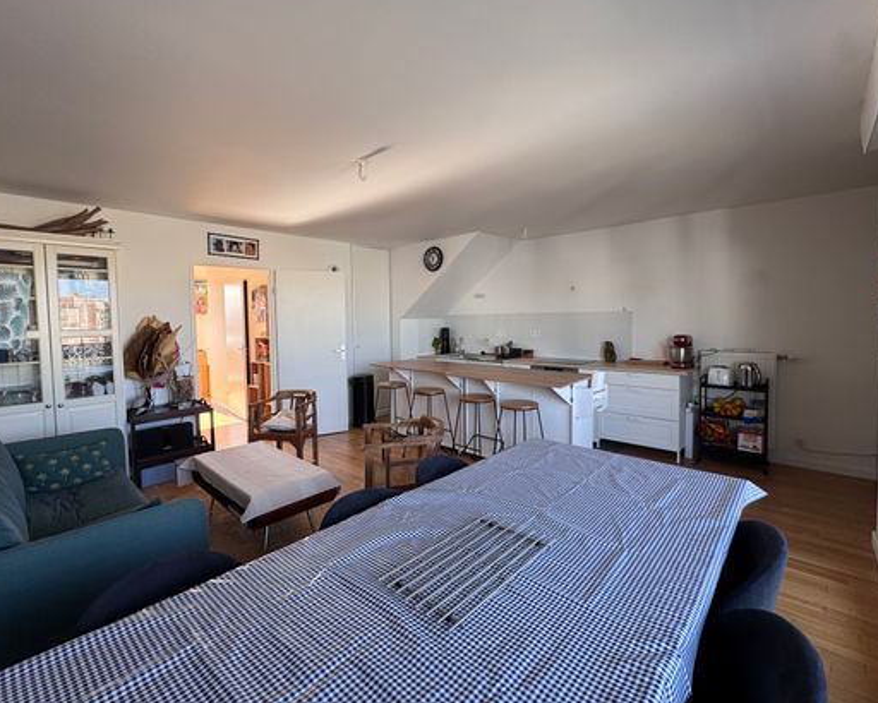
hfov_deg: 93.1
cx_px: 439
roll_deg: +0.9
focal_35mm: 16
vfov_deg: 80.4
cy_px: 336
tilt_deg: -2.6
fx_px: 416
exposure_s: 1/99
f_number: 2.2
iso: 50
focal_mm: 2.22
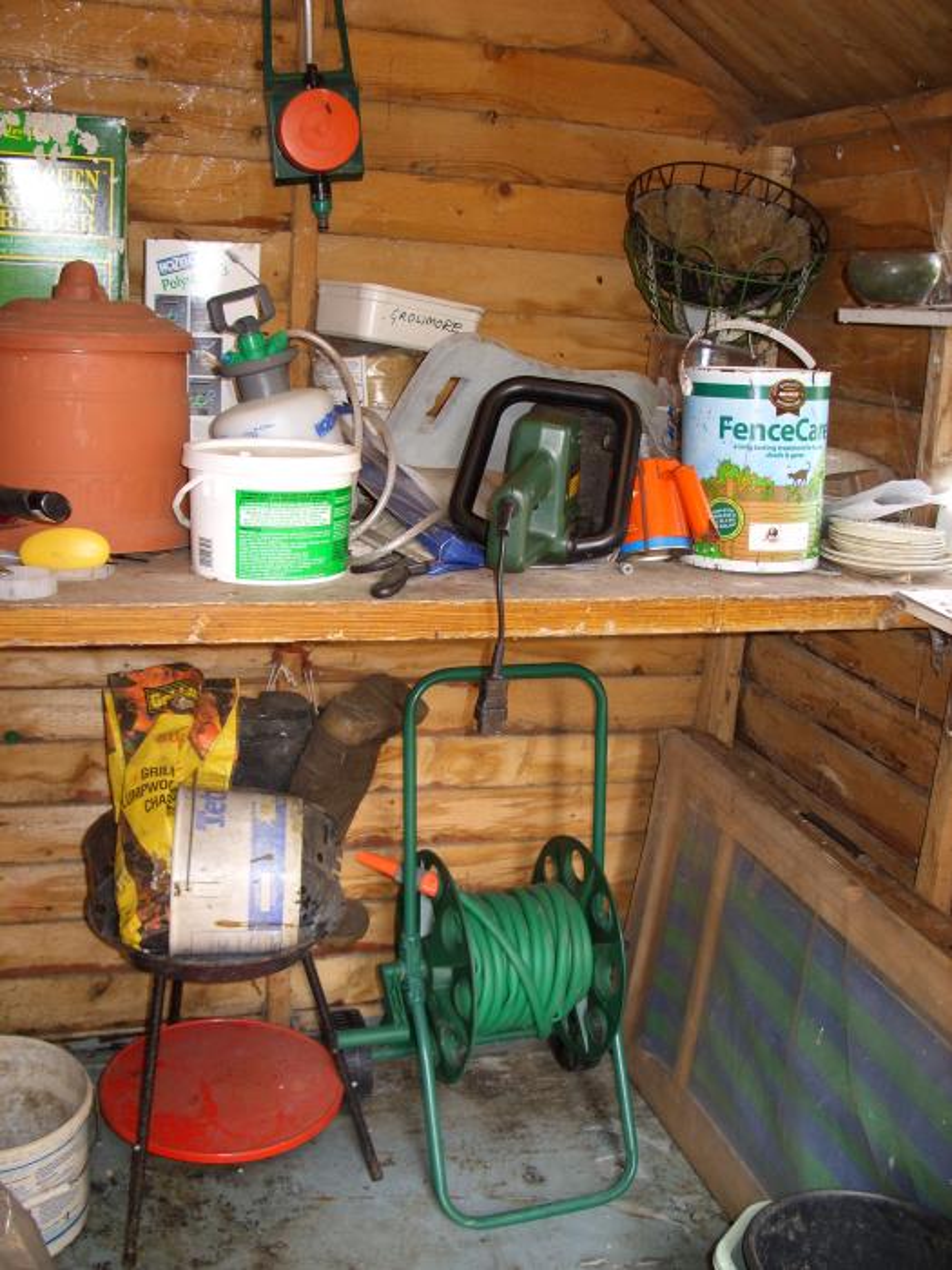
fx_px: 1393
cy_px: 635
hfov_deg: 37.7
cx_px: 476
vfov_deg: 49.0
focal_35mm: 38
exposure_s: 1/30
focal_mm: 7.8
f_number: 2.8
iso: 50
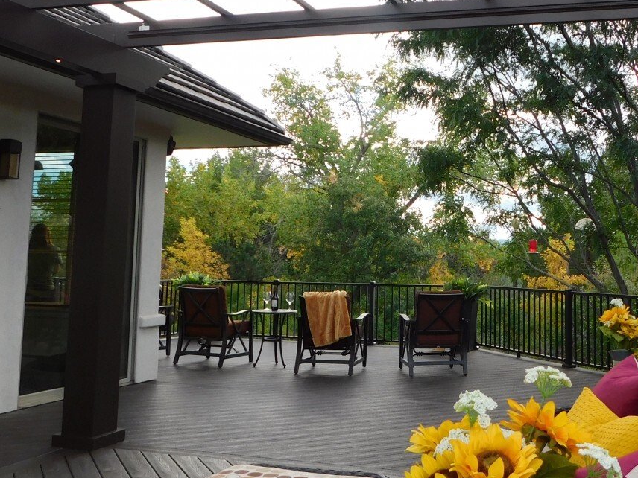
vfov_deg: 33.4
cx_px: 440
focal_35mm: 43
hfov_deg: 43.1
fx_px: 793
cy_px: 181
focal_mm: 4
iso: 125
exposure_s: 1/320
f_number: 3
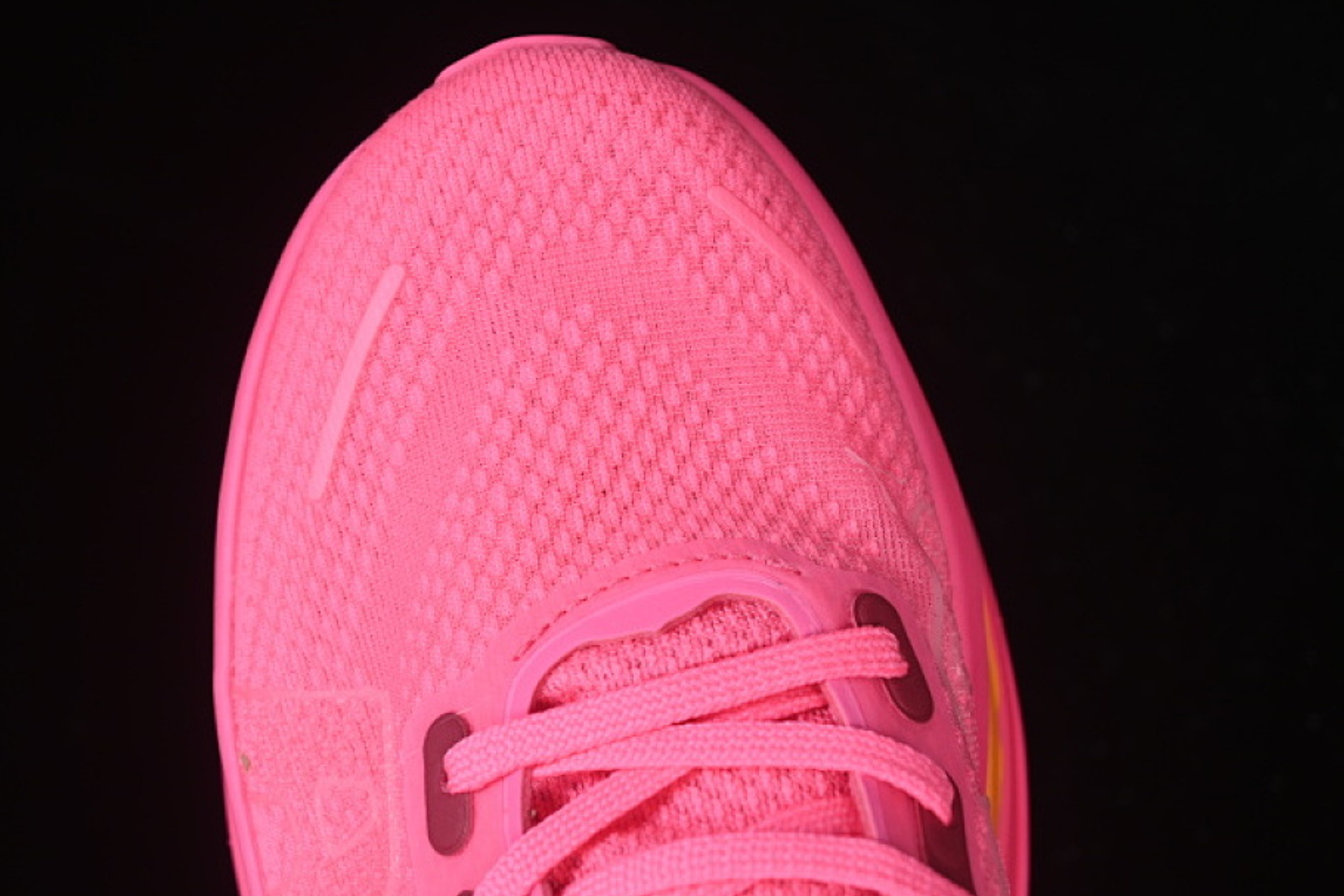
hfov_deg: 22.9
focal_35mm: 89
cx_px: 600
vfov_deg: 15.4
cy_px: 500
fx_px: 3323
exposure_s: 1/80
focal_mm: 50
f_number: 7.1
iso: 160
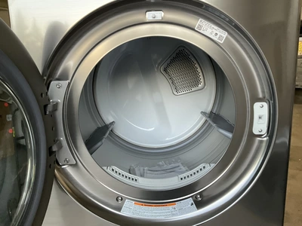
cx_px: 151
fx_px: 253
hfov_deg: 61.7
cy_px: 113
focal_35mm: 29
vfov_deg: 48.2
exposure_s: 1/60
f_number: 1.8
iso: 125
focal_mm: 3
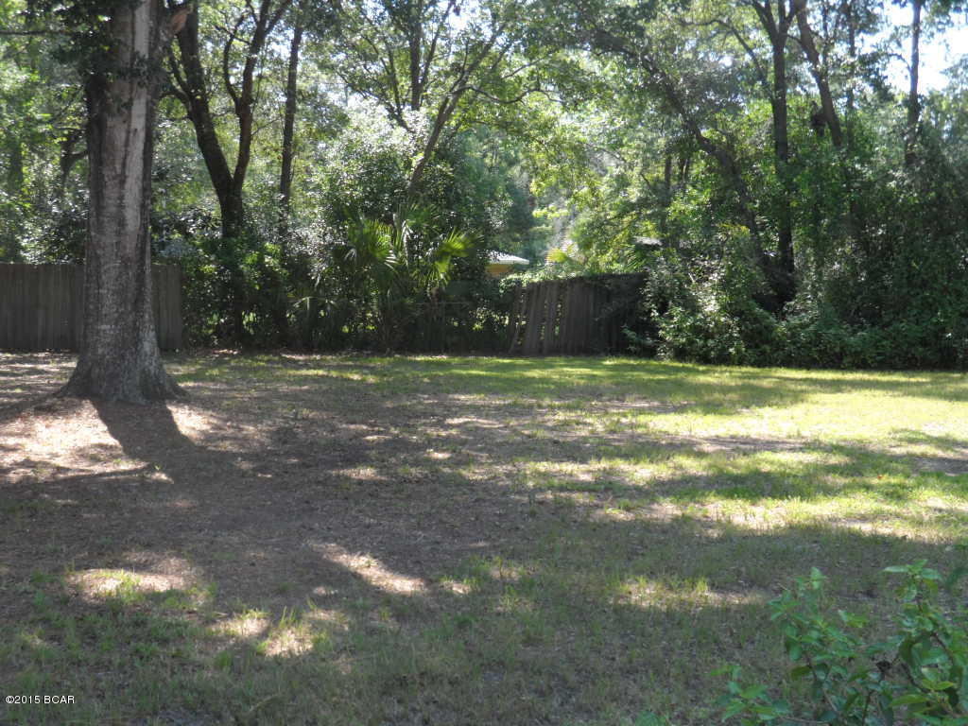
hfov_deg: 36.2
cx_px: 484
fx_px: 1482
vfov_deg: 27.5
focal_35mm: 53
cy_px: 363
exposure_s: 1/125
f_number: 4
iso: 80
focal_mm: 8.7
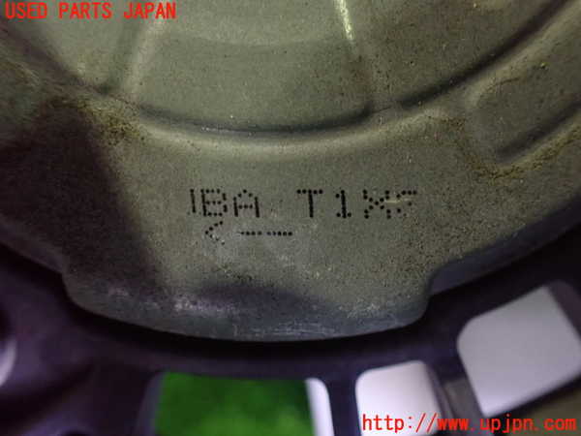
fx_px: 504
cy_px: 218
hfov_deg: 60.0
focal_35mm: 30
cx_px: 290
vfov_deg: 46.8
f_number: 2.3
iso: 1250
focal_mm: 5.4
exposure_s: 1/30
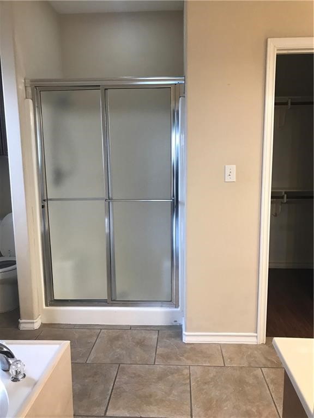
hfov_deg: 49.7
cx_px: 157
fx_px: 339
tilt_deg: -6.3
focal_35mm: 28
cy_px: 209
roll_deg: +0.3
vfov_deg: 63.4
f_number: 1.8
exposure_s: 1/30
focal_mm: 3.99
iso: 32
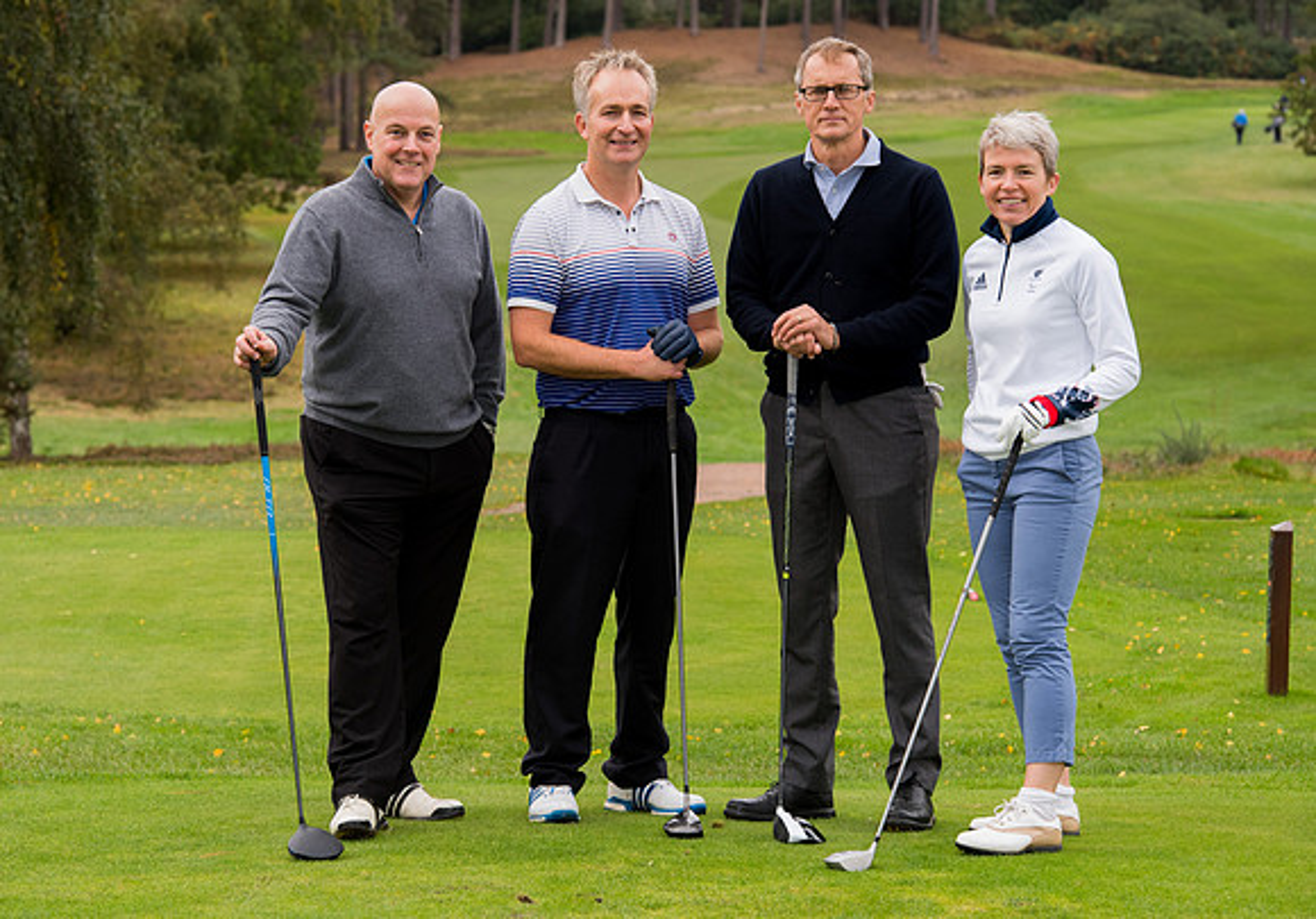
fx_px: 5011
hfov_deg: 15.0
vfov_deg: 10.5
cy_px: 450
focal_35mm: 135
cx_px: 595
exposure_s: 1/250
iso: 640
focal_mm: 125
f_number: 8
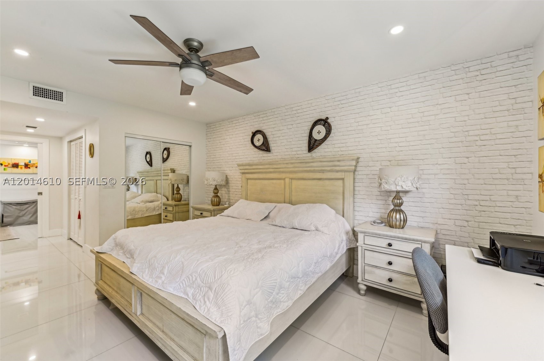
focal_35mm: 15
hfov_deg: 100.4
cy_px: 180
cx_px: 272
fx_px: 226
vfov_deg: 77.2
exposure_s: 1/15
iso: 200
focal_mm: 15
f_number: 7.1
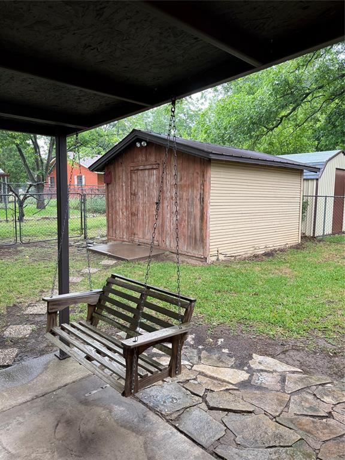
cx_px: 172
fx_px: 319
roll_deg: -1.2
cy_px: 230
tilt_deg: -6.4
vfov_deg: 71.6
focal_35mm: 24
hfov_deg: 56.8
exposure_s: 1/121
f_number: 1.78
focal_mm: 6.76
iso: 160
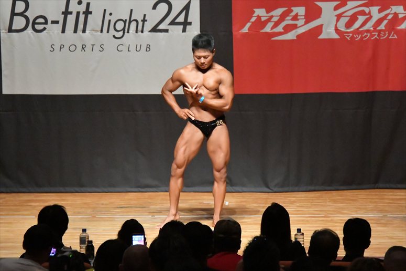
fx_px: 2705
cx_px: 203
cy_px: 136
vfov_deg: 5.7
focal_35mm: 240
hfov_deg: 8.6
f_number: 5.6
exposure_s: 1/400
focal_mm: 160
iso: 16000
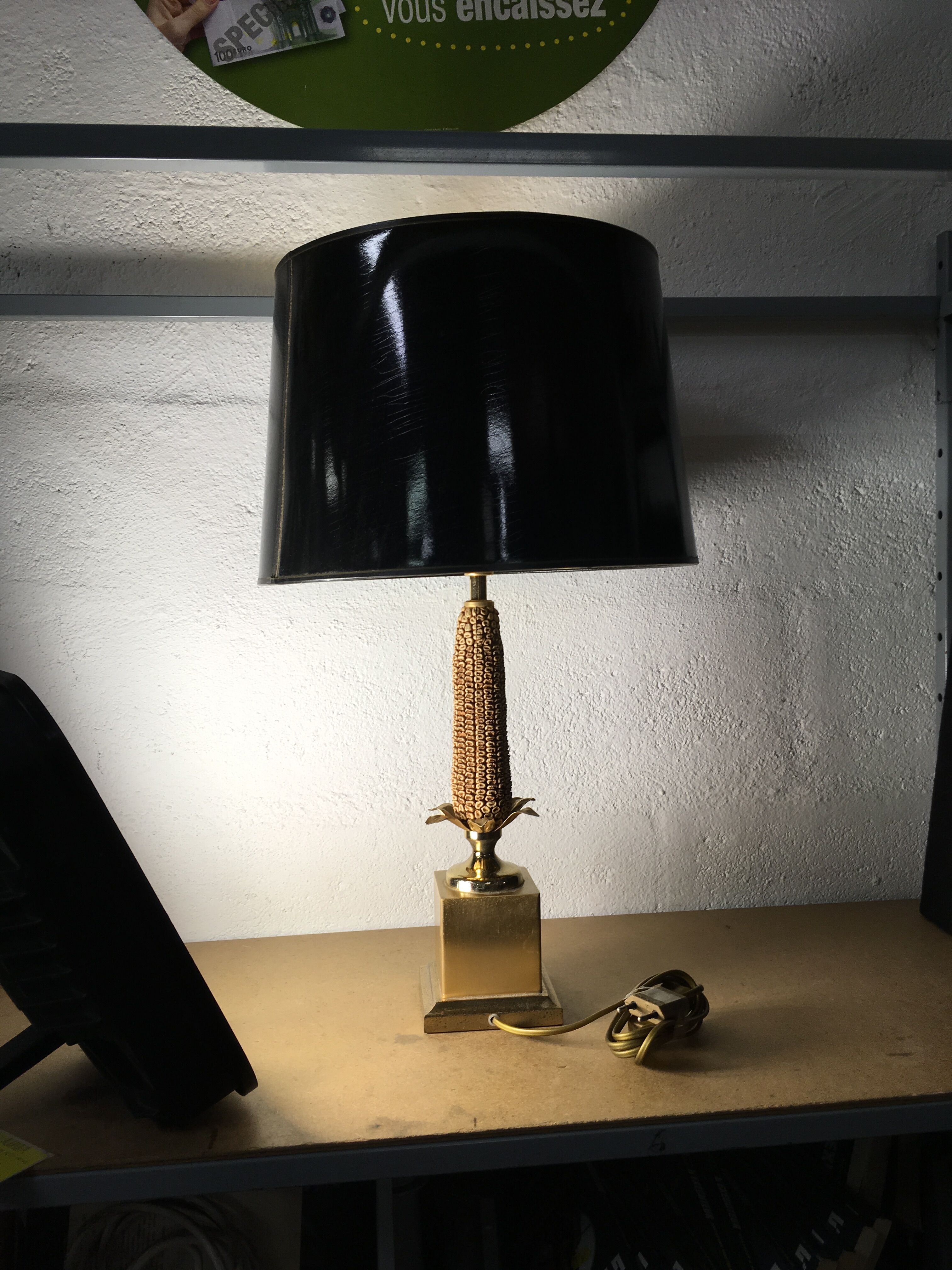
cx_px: 476
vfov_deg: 61.7
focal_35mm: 29
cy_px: 635
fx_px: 1063
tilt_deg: -4.1
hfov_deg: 48.2
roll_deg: +1.3
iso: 25
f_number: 2.2
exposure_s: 1/50
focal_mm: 4.15
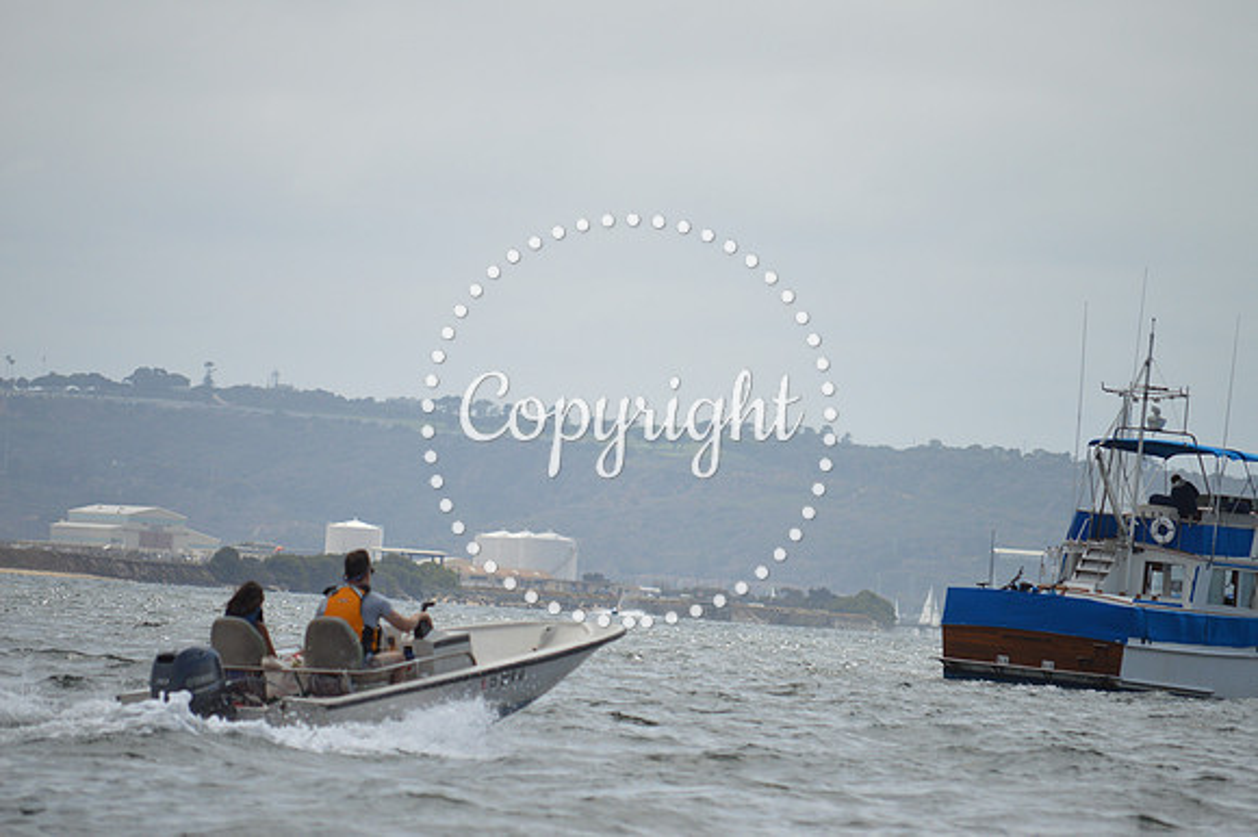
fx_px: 9167
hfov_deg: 7.9
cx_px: 629
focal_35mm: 262
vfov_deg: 5.2
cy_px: 418
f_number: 5.6
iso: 280
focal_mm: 175
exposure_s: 1/2000
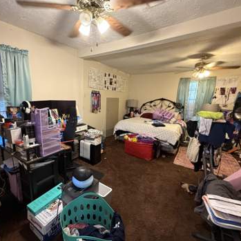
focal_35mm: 17
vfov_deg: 84.0
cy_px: 122
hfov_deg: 83.3
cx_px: 101
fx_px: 134
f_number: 2.2
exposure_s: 1/60
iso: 640
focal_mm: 2.22
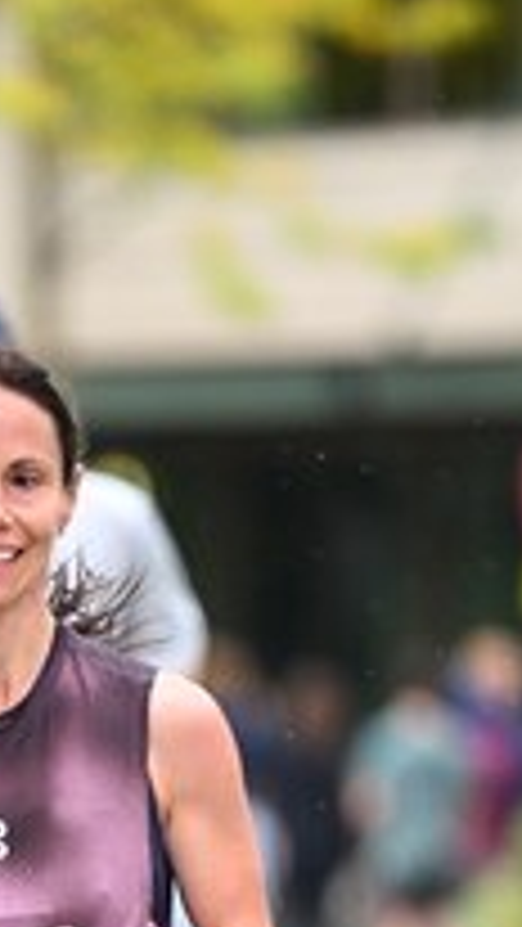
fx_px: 13769
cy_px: 1008
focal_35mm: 560
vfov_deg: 3.9
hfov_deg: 2.2
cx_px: -38
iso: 1250
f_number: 2.8
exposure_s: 1/1250
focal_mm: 200
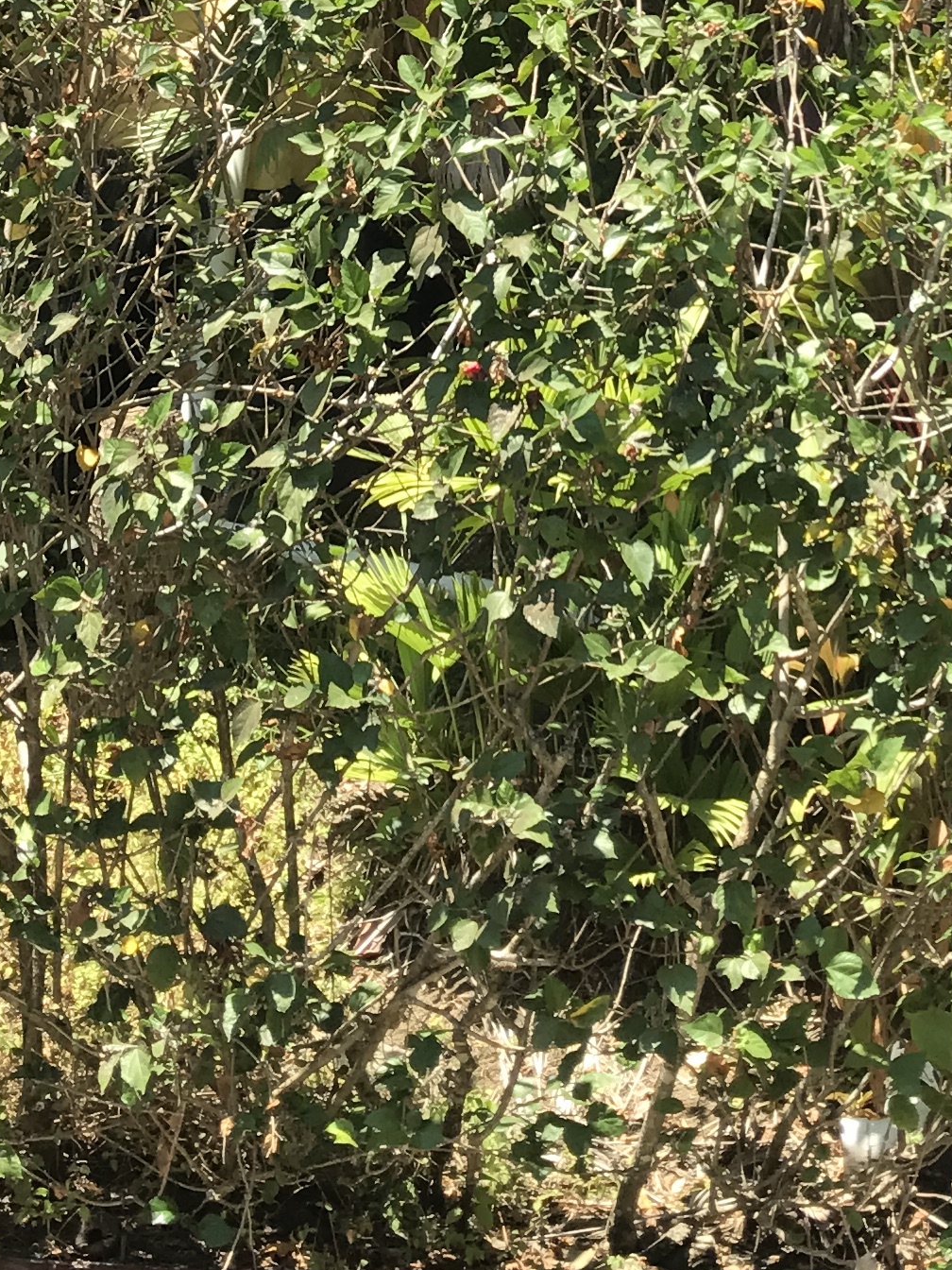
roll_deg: -3.8
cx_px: 650
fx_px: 3080
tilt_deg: +19.6
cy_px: -40
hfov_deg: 17.5
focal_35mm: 84
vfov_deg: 22.3
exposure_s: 1/772
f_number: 1.8
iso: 20
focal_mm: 3.99
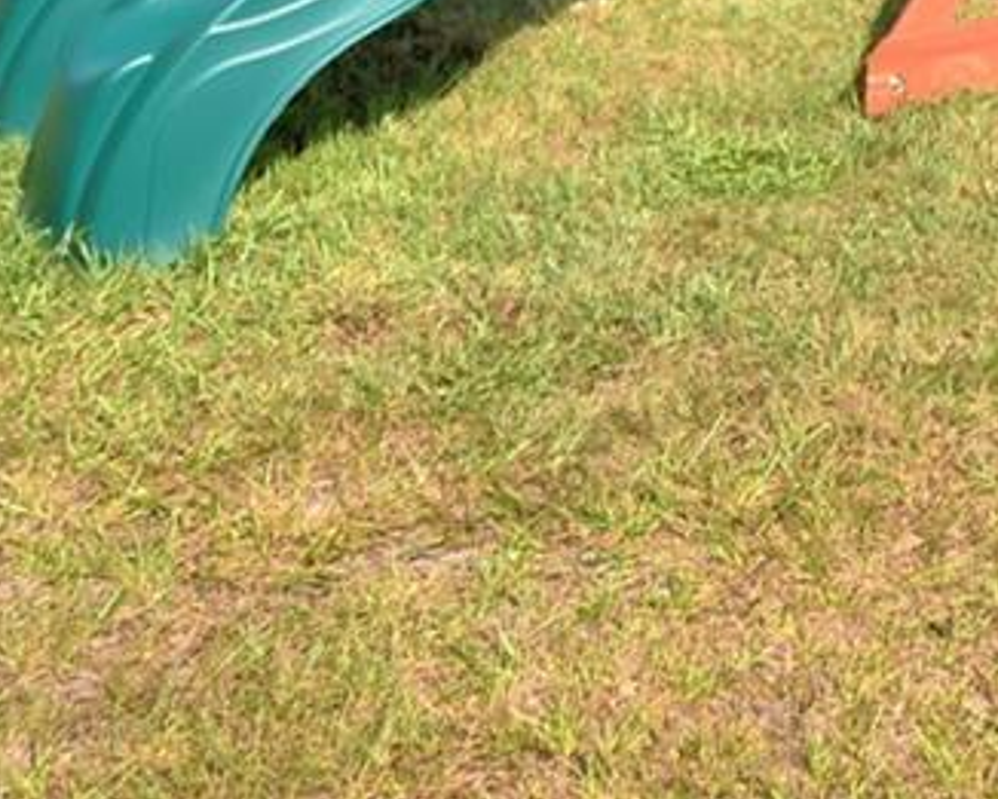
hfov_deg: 23.7
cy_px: -554
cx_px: 1347
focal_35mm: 69
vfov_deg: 18.4
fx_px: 2039
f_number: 4.5
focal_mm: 10
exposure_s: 1/1600
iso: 100
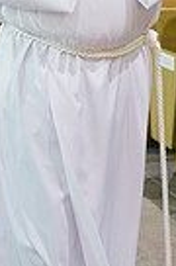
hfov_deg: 8.2
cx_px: 54
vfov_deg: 12.3
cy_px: 0
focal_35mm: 166
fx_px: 1223
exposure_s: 1/200
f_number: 2.8
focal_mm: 50
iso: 2000
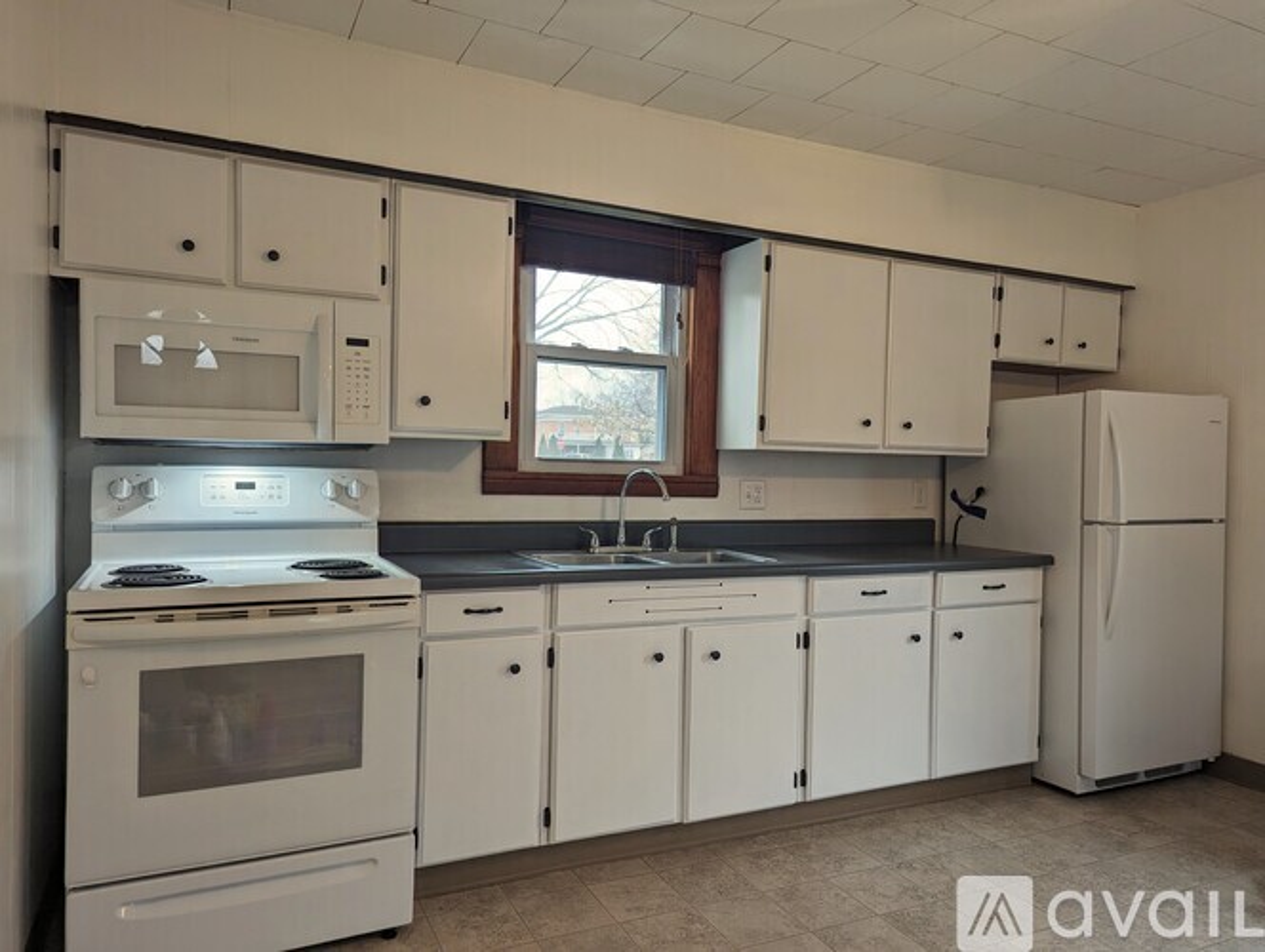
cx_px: 632
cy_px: 476
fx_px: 878
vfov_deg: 56.9
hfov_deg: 71.5
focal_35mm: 24
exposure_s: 1/60
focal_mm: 6.81
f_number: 1.85
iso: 82
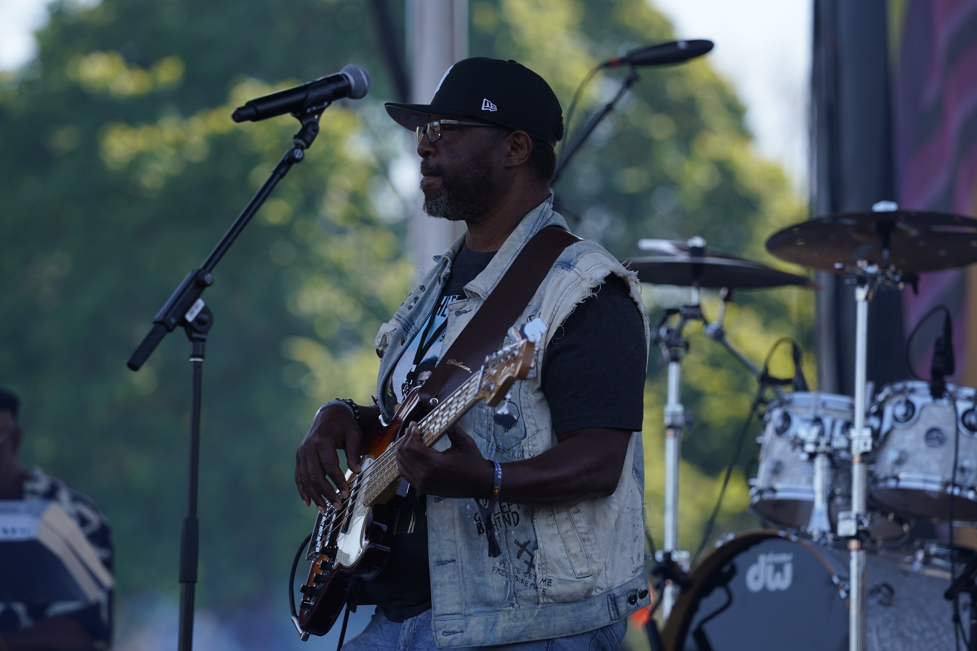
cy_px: 326
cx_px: 488
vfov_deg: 6.9
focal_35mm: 200
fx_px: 5427
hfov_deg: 10.3
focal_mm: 200
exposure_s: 1/320
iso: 100
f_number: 4.5
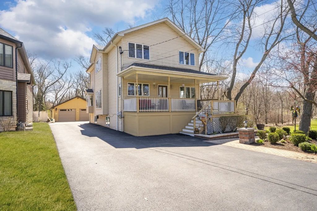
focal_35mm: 21
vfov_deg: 59.7
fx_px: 184
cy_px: 106
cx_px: 158
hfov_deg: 81.5
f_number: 9
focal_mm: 20.9
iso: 200
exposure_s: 1/250
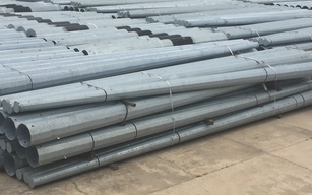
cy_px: 85
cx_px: 136
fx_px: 544
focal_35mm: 64
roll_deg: -1.9
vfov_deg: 20.3
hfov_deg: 31.9
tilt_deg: -13.7
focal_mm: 4.15
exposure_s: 1/1236
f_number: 2.2
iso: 32
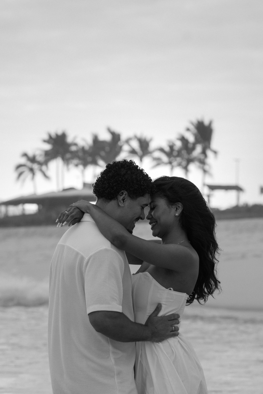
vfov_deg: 16.1
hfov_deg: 10.8
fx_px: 1397
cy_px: 197
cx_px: 132
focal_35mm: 128
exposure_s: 1/160
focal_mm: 85
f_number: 4.5
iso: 500
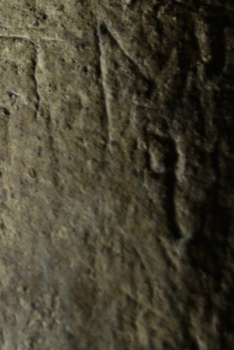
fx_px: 1334
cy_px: -29
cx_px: -48
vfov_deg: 14.6
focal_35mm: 137
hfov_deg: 9.9
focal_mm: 52
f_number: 3.8
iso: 200
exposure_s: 1/13
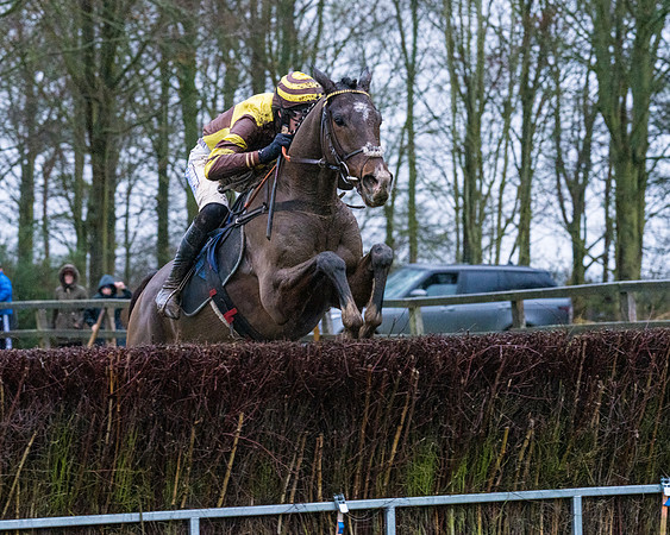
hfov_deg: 10.7
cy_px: 219
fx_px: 3573
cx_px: 273
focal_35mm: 180
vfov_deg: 8.6
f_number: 5
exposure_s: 1/640
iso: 5000
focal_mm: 135
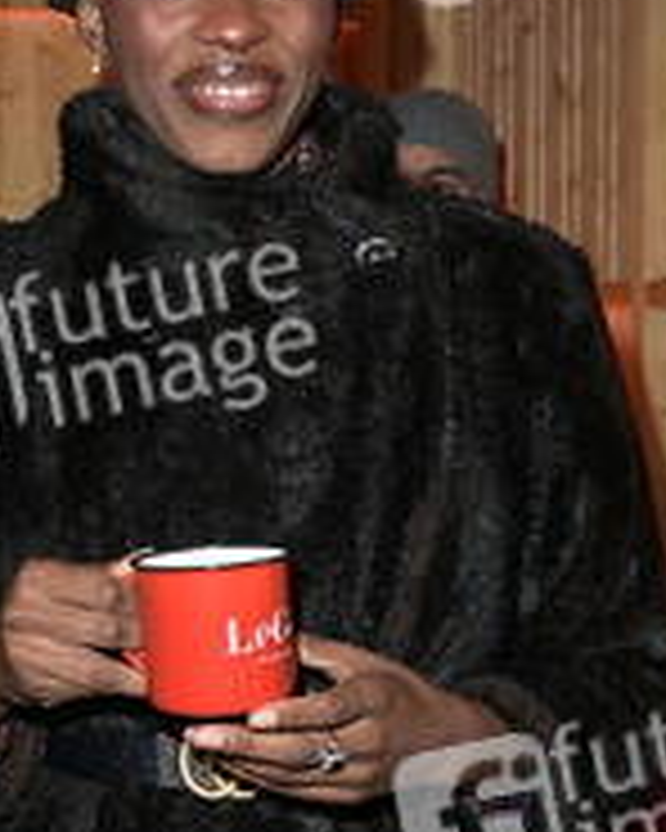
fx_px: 1700
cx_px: 216
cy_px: 576
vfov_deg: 27.3
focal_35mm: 69
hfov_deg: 22.1
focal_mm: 34
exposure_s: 1/80
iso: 1600
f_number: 5.6
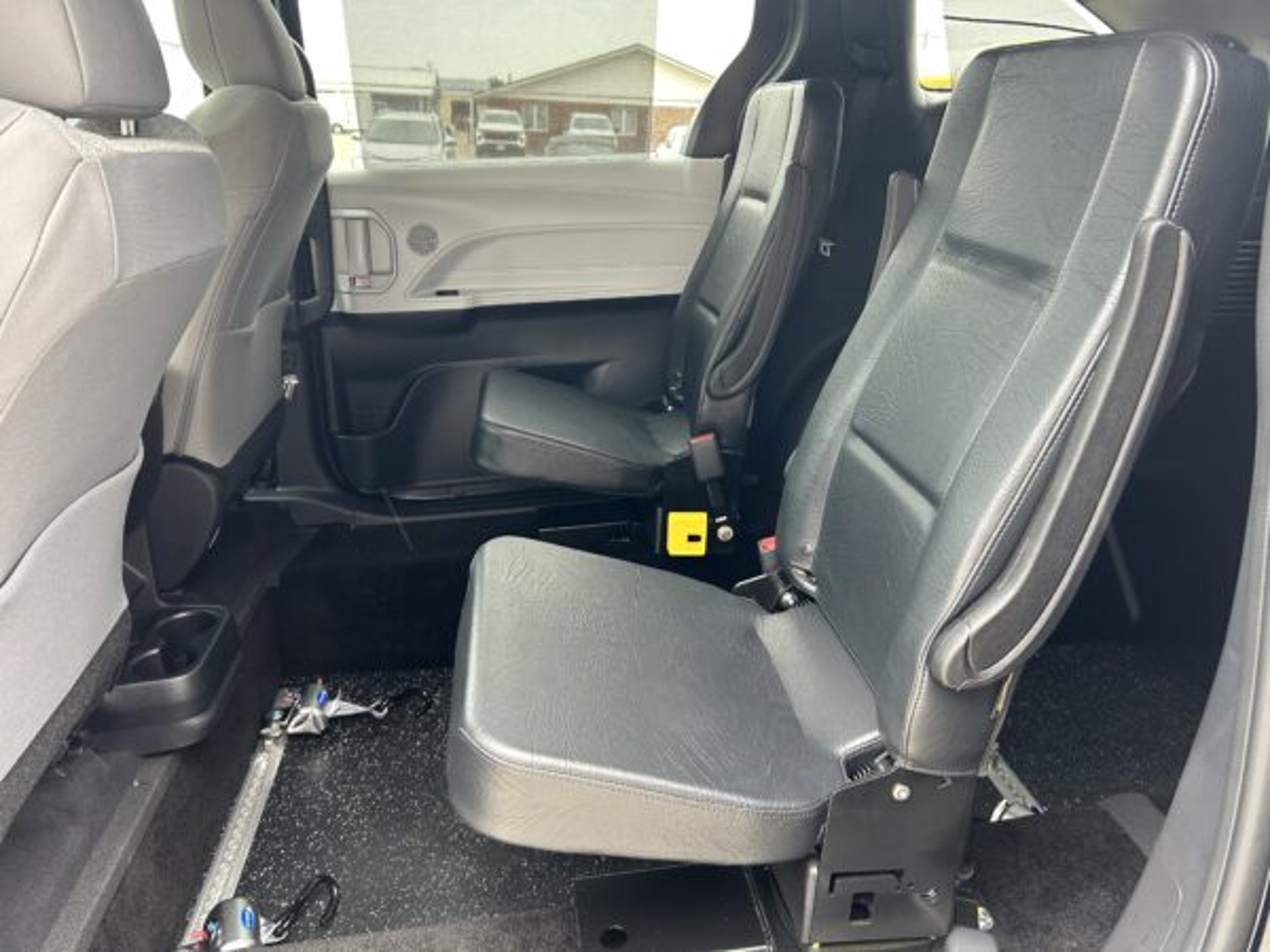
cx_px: 635
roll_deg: -2.7
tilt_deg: -19.5
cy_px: 476
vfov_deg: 53.1
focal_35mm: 26
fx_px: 954
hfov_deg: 67.3
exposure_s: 1/98
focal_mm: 5.7
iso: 125
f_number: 1.5
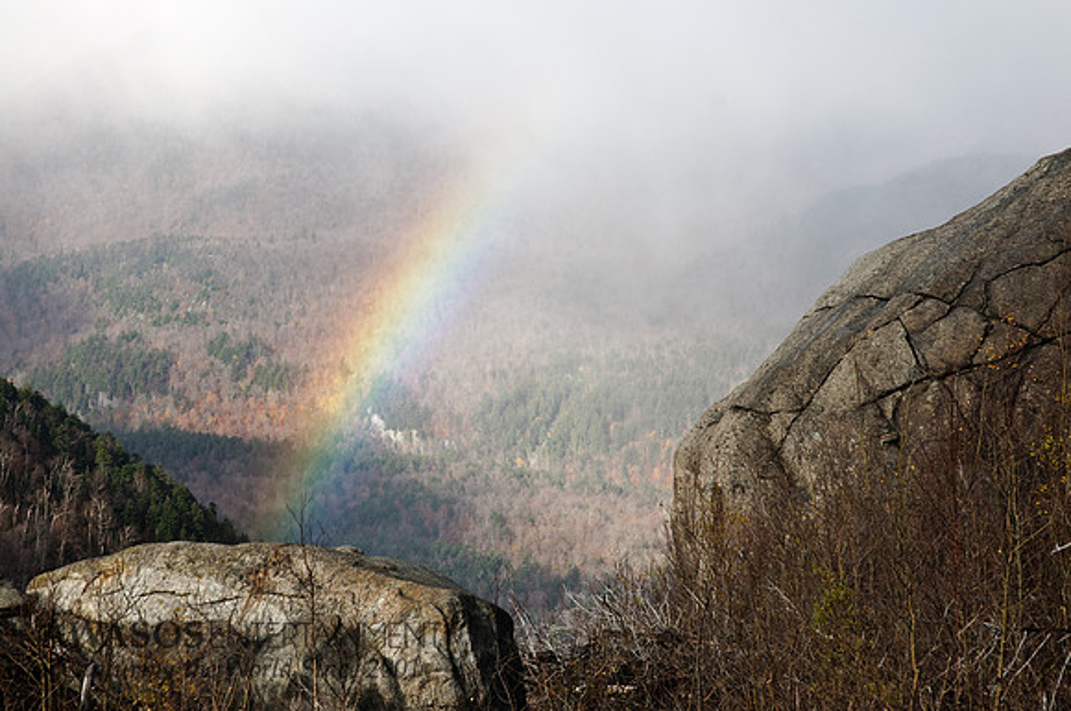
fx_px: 2451
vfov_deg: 16.5
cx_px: 536
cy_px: 356
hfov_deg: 24.6
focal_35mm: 82
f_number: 6.3
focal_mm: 55
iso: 200
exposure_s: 1/80
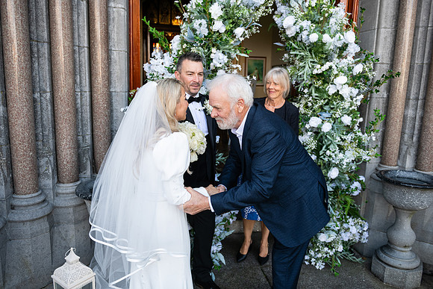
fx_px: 325
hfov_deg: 67.4
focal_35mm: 27
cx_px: 216
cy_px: 144
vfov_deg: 48.0
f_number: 3.5
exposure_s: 1/1000
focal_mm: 27
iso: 500
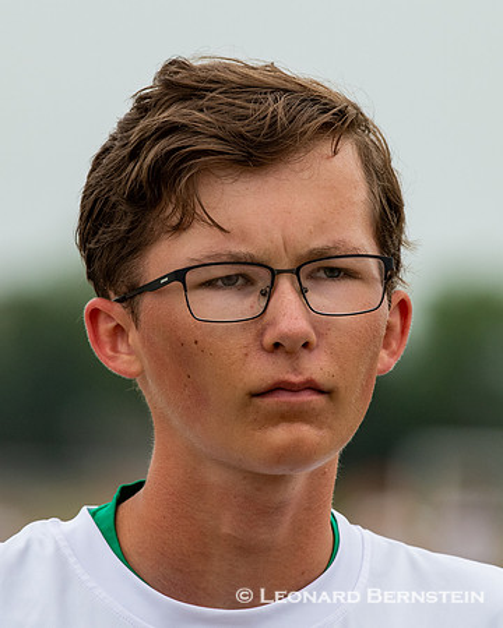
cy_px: 321
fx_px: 12052
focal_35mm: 648
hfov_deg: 2.4
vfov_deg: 3.0
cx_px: 265
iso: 800
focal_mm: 300
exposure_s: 1/2000
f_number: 7.1
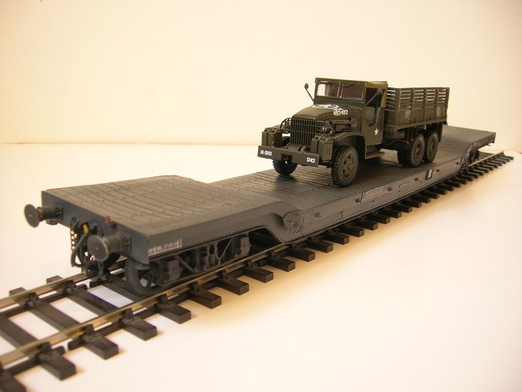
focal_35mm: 34
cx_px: 261
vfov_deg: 41.8
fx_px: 513
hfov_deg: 54.0
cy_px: 196
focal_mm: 5.7
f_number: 2.9
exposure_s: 1/12.3
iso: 50
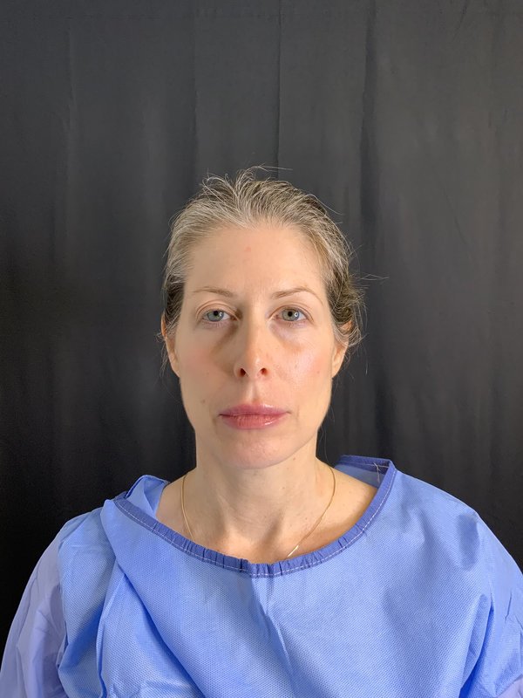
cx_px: 262
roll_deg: -0.4
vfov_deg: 61.7
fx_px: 584
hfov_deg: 48.2
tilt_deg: -2.1
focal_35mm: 29
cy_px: 349
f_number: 1.8
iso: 50
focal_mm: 3
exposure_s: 1/120
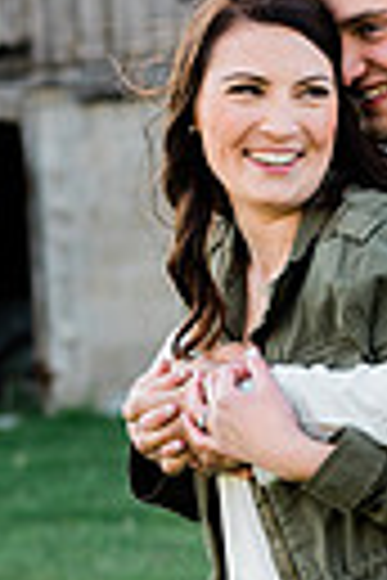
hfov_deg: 6.8
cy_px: 629
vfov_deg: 10.1
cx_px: 382
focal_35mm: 202
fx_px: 3257
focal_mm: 58
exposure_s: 1/640
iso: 200
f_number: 3.2
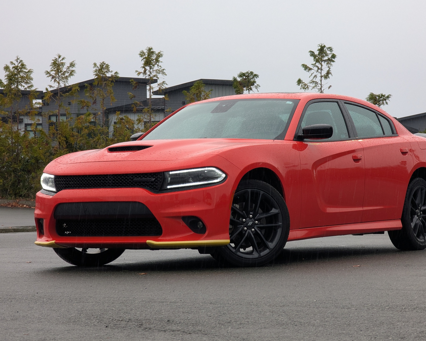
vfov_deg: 13.1
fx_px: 1488
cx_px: 238
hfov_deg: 16.3
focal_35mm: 118
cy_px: 172
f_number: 3.5
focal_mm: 19
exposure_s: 1/121
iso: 79
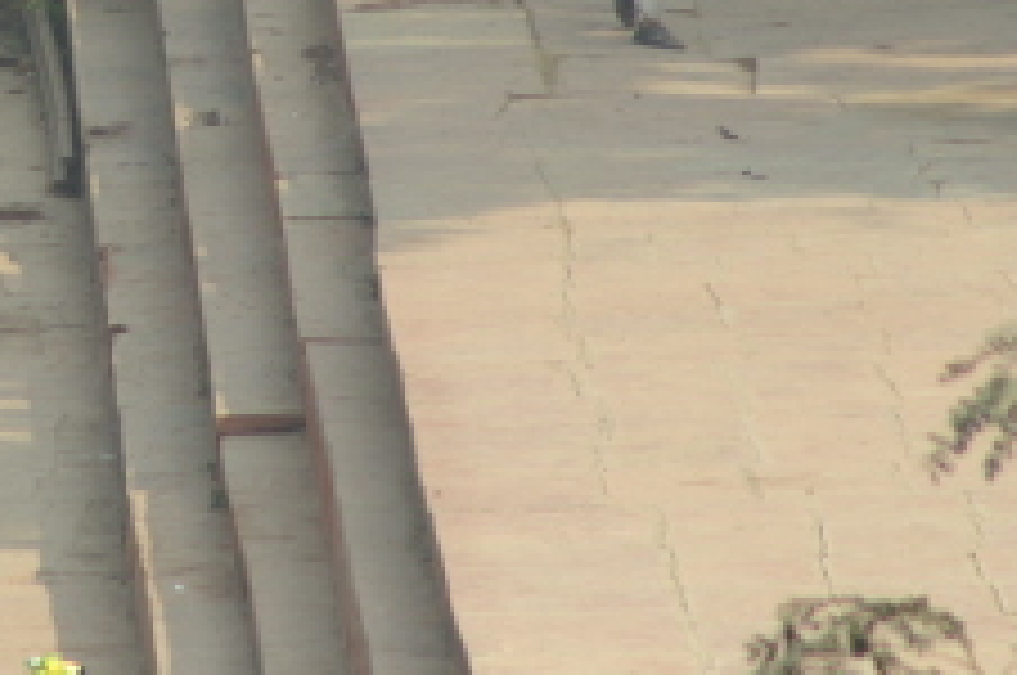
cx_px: 45
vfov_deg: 1.1
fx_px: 35995
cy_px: -45
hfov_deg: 1.6
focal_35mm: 1276
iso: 100
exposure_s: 1/160
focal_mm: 300
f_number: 7.1
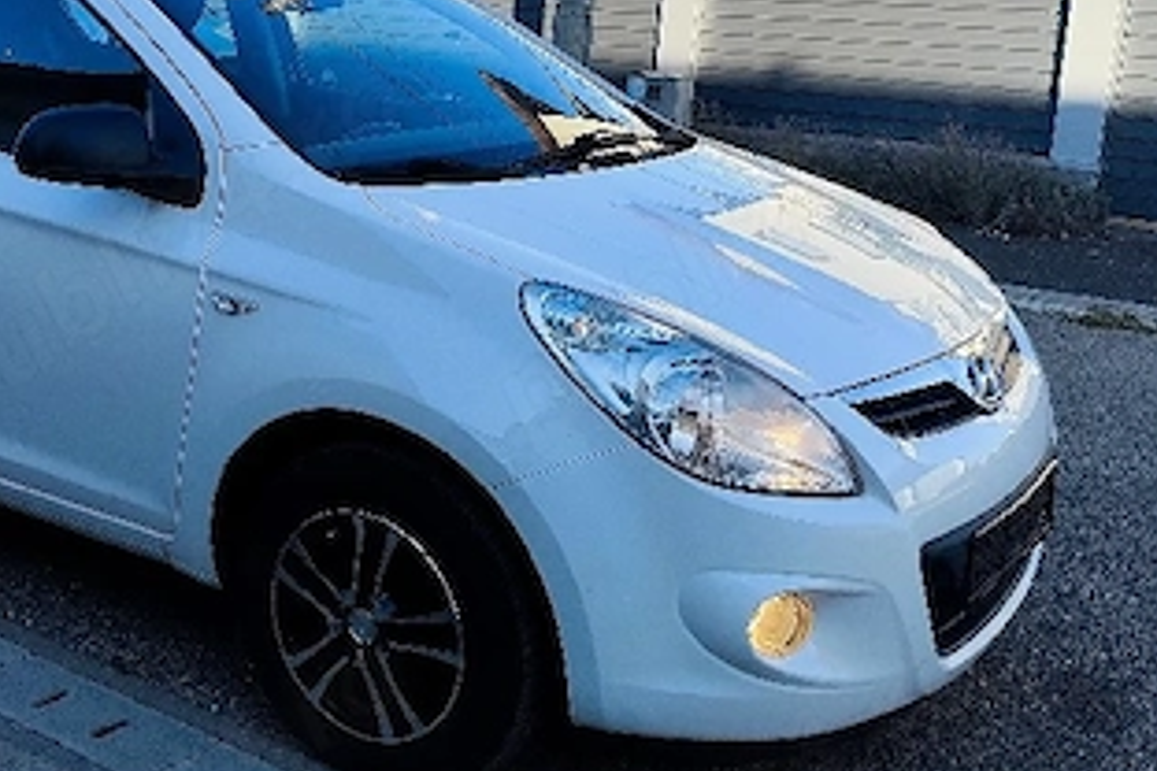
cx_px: 308
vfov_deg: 29.1
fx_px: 1478
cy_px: 267
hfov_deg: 41.6
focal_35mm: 46
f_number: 1.65
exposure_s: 1/1000
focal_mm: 6.19
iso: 50
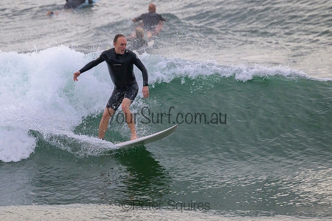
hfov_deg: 2.2
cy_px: 102
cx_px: 134
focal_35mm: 958
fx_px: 8835
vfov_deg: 1.4
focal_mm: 800
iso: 2800
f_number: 11
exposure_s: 1/2000
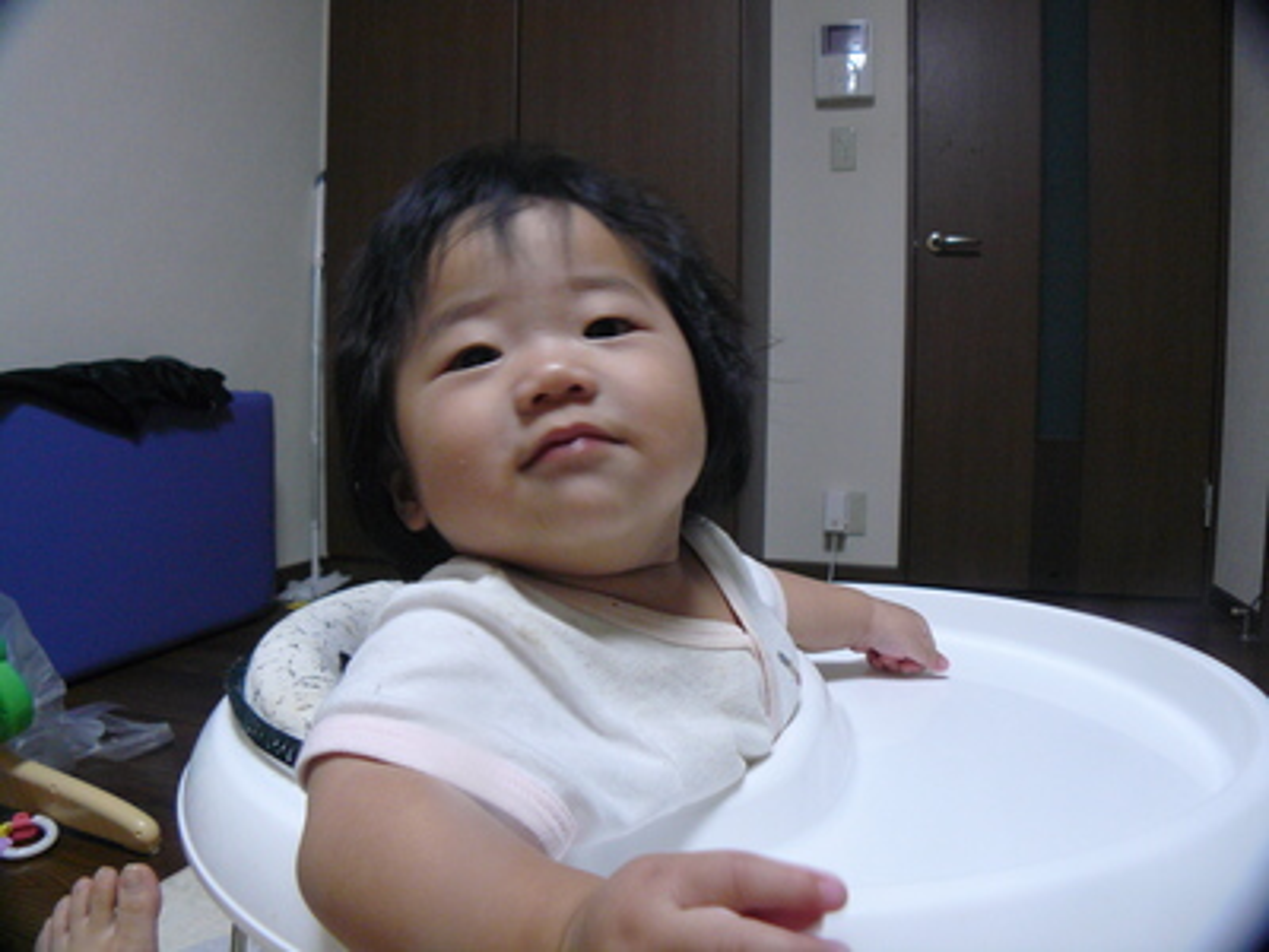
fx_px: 1320
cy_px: 476
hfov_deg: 51.4
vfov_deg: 39.7
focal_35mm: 36
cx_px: 634
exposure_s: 1/20
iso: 200
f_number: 2.8
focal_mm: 6
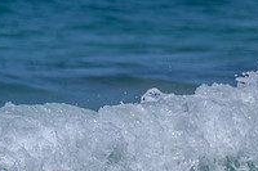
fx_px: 16648
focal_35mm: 2325
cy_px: 245
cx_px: -32
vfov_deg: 0.6
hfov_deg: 0.9
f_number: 11
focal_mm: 800
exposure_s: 1/2000
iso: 450
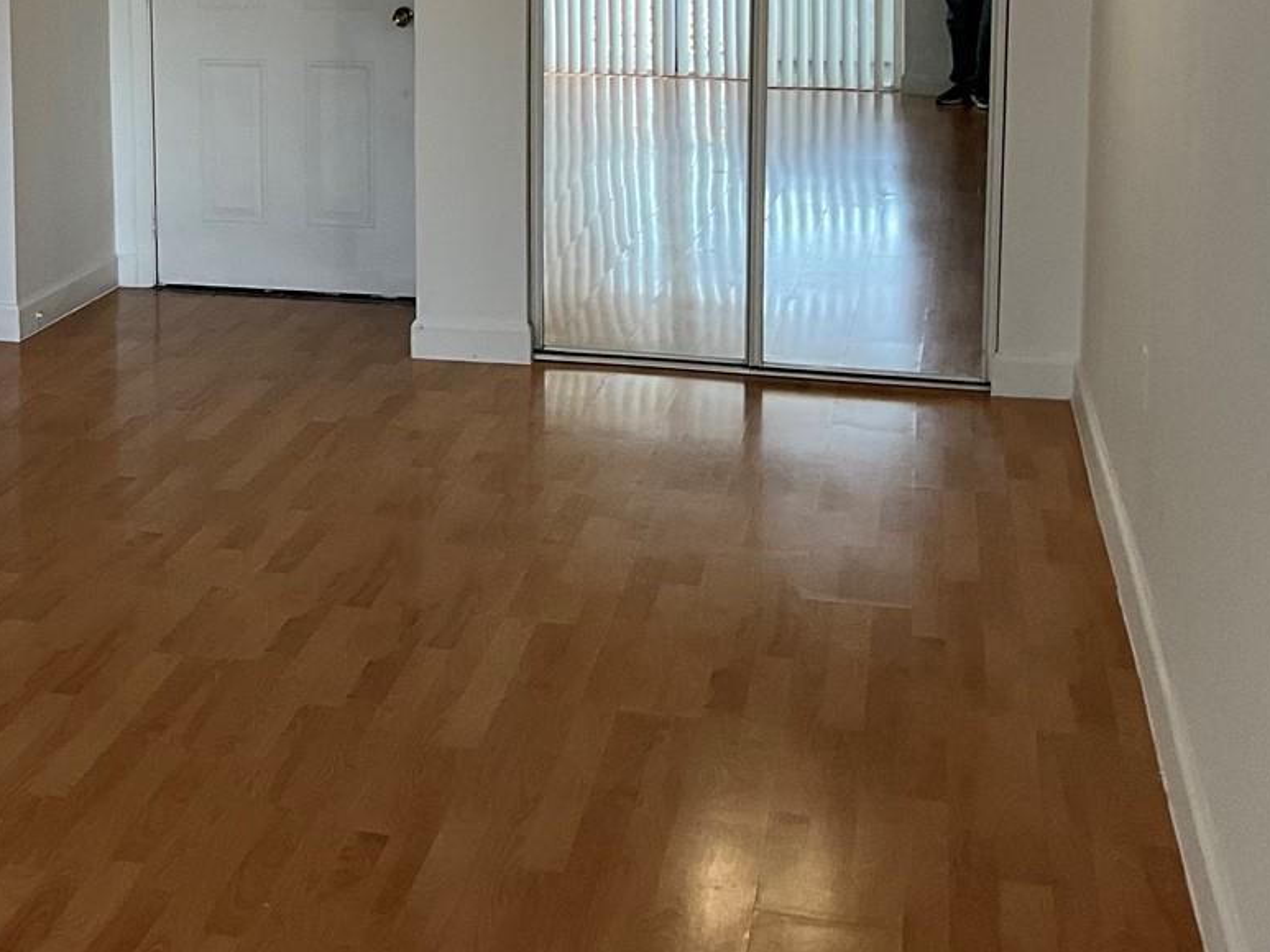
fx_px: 2202
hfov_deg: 30.4
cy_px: 113
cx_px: 71
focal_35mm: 60
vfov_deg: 23.8
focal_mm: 3
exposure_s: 1/92
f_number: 1.8
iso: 64
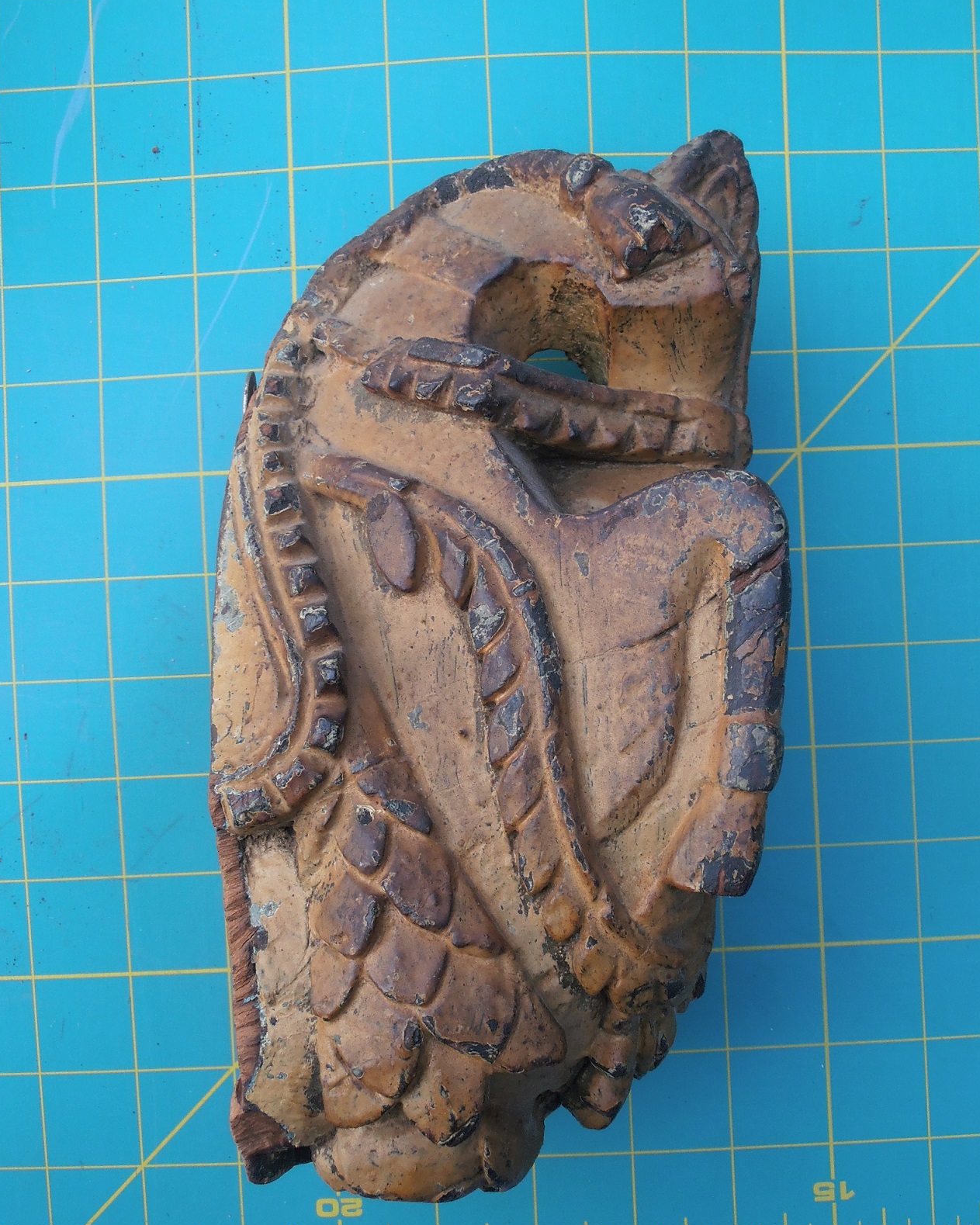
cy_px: 634
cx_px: 493
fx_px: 1269
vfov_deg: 51.5
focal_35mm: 35
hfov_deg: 42.2
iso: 125
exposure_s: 1/40
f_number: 3.6
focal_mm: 5.93
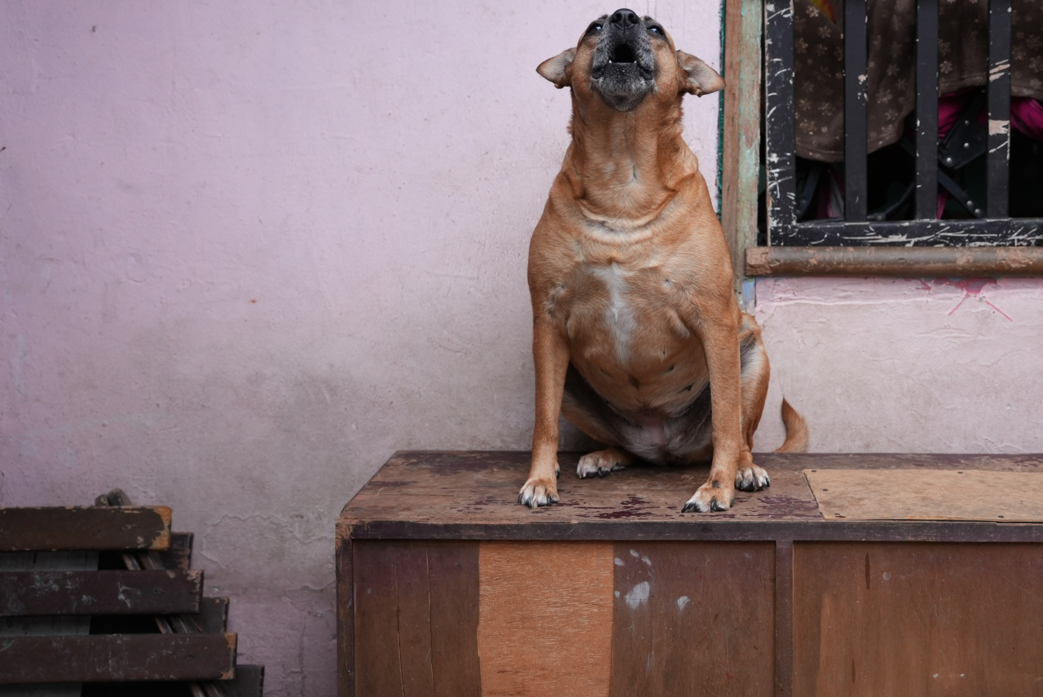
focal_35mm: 50
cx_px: 641
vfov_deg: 27.0
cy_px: 282
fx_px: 1449
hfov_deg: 39.4
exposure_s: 1/640
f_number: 2.8
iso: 1600
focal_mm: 39
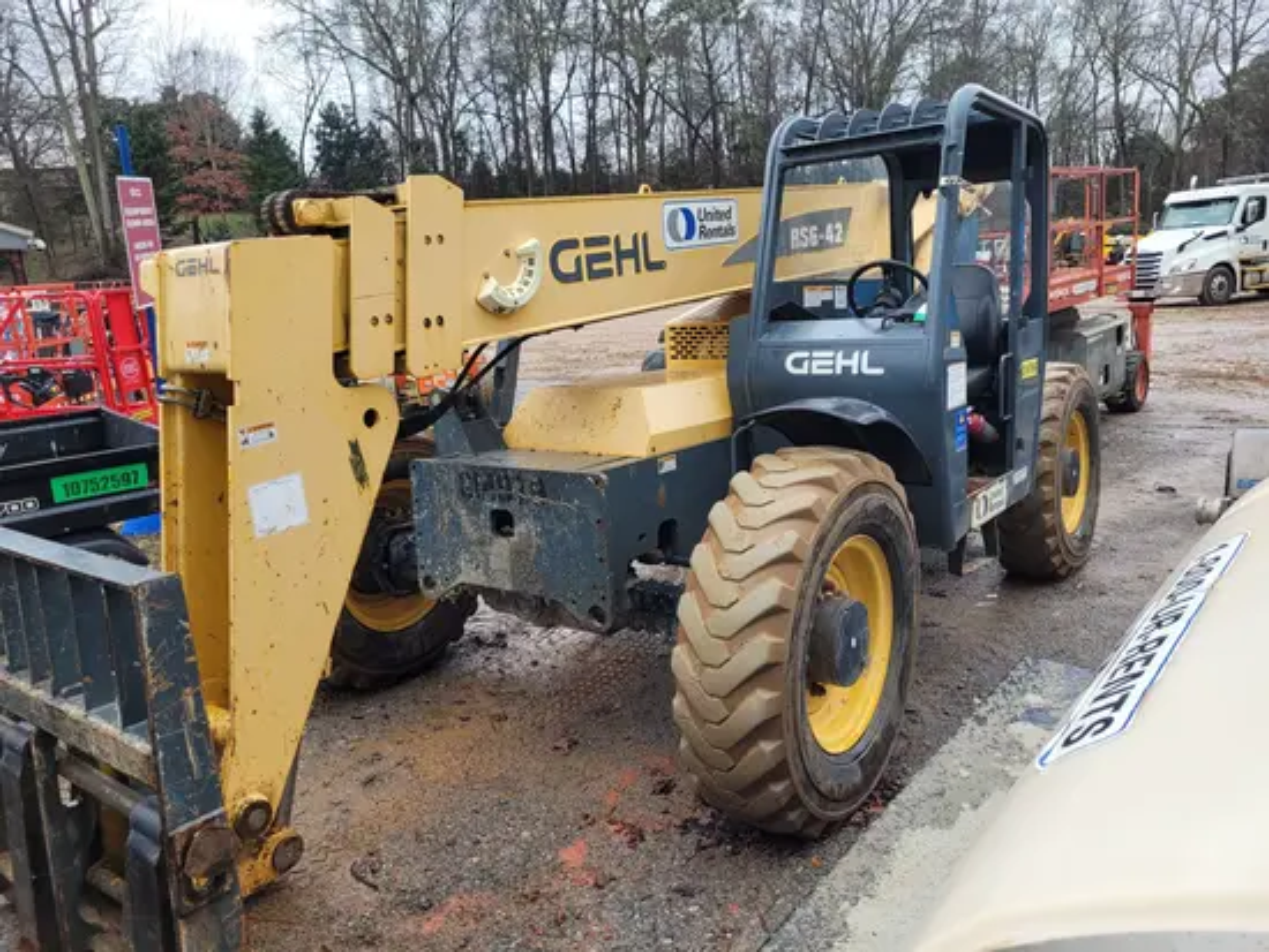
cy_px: 476
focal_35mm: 26
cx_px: 634
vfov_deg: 53.1
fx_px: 954
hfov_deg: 67.3
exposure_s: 1/120
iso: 40
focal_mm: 5.4
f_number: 1.8
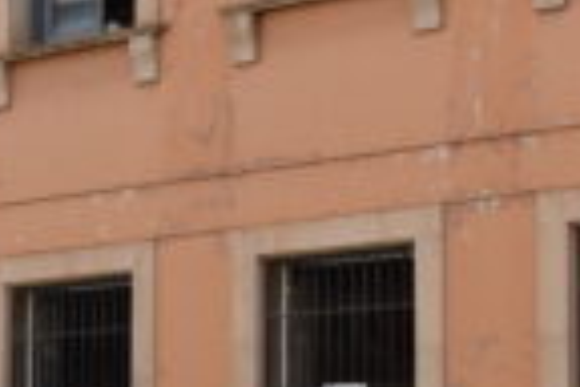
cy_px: 222
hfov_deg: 13.2
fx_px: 2416
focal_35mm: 150
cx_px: -193
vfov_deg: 9.1
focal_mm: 24
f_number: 8
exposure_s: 1/250
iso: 200
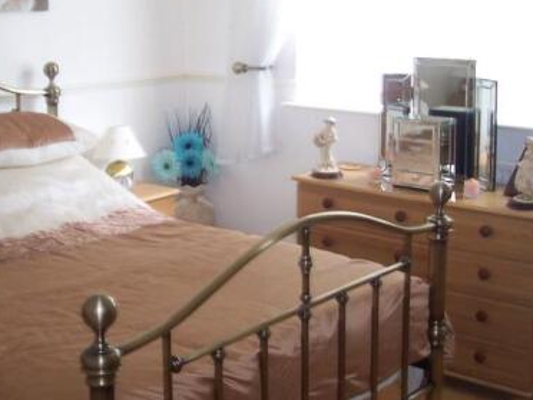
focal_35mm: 58
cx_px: 196
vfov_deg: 25.0
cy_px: 117
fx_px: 893
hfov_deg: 33.1
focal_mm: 5.6
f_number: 2.8
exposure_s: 1/6
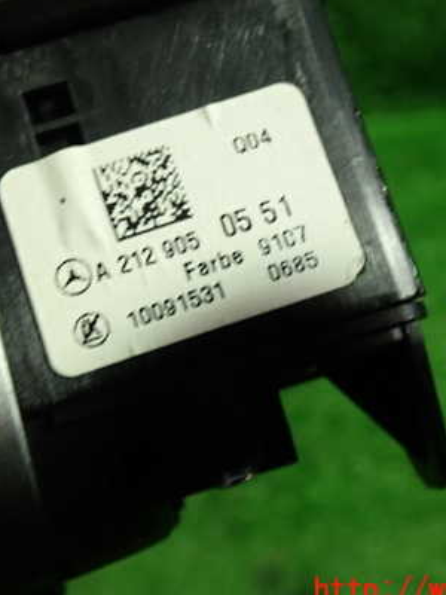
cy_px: 275
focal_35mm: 54
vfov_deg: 35.5
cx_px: 204
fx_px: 928
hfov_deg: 27.0
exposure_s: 1/40
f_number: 2.5
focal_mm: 6.37
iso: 250
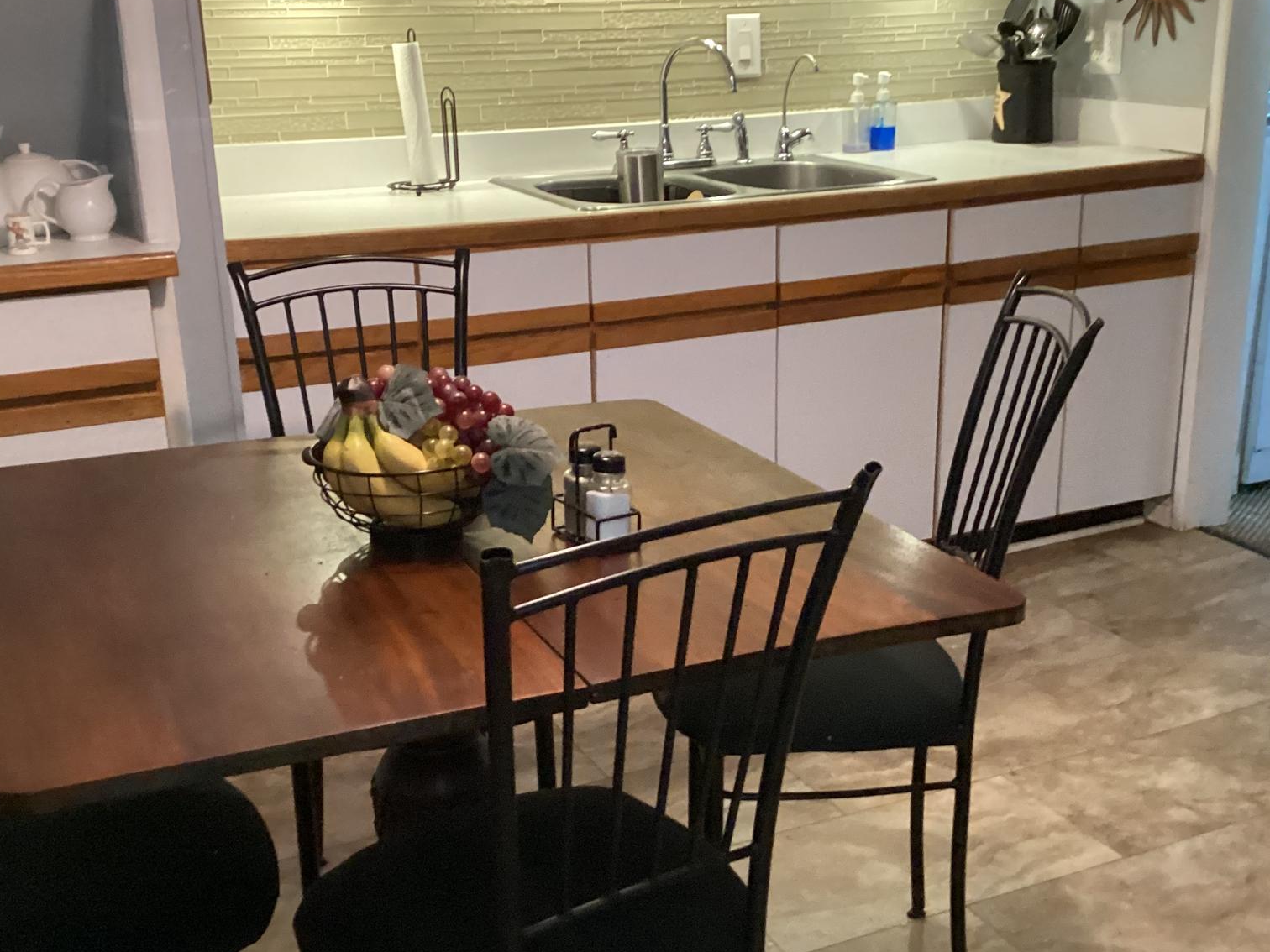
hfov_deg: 44.8
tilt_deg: -18.8
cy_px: 511
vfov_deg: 34.3
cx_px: 659
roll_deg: +0.2
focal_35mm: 42
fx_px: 1541
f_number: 2.4
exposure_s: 1/30
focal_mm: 3.3
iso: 400
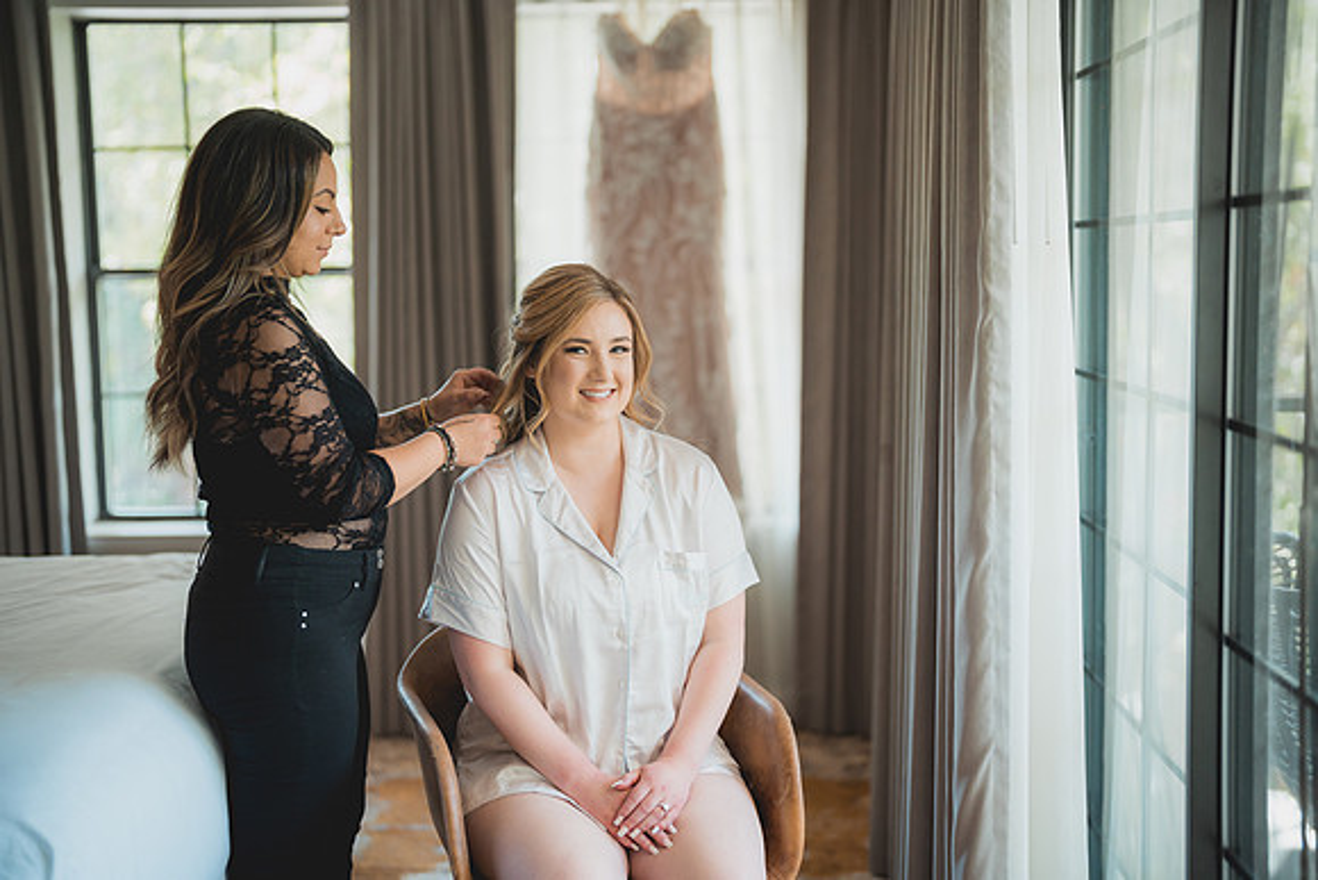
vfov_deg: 27.0
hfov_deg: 39.6
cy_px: 440
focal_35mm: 50
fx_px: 1831
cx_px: 659
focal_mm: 50
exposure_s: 1/500
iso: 400
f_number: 1.2
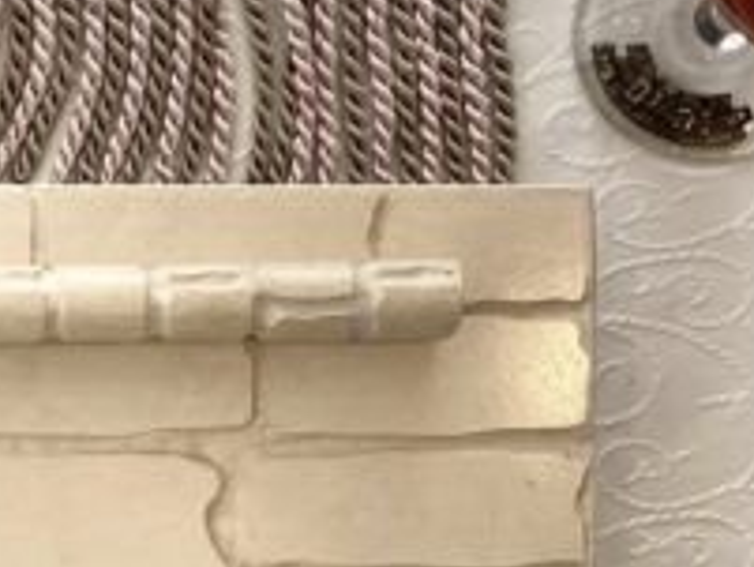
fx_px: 3378
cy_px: 544
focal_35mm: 155
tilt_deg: -86.0
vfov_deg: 9.5
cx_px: -285
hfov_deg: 12.3
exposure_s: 1/189
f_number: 2
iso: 20
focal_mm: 6
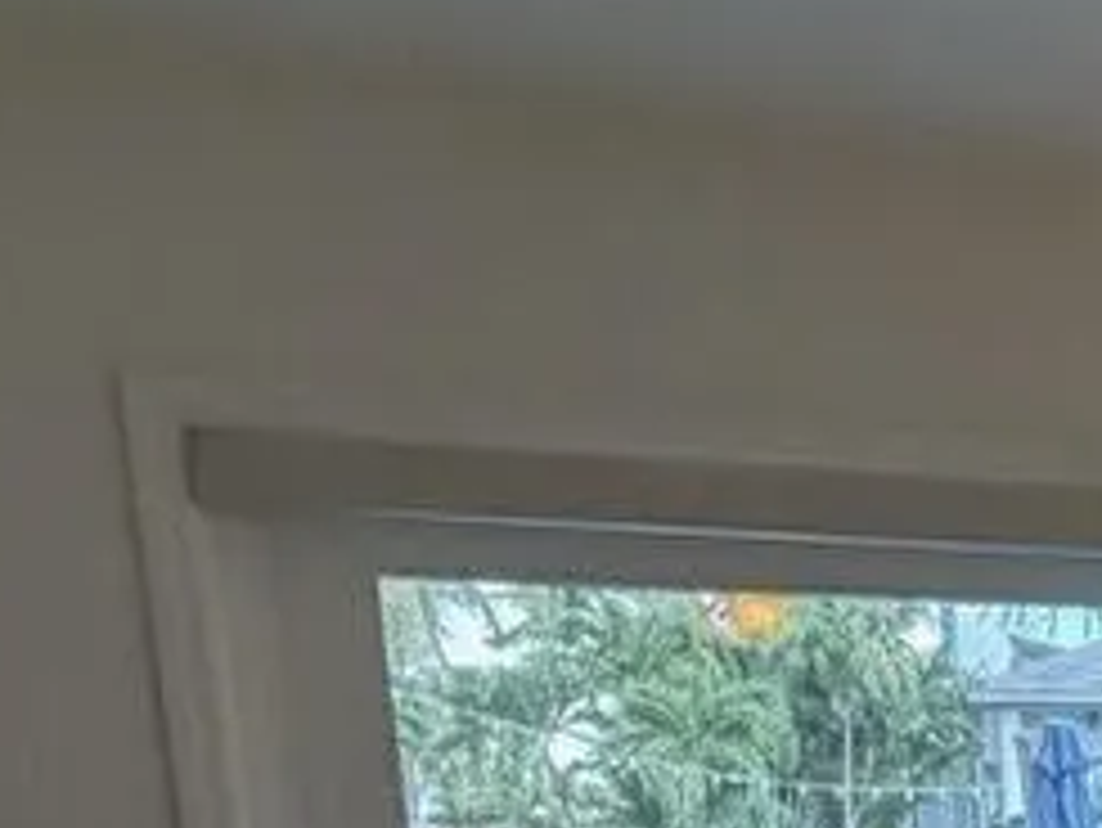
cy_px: 1179
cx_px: 2110
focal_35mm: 73
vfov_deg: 18.3
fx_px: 2325
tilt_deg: -7.7
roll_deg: +1.0
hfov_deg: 18.8
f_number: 2.2
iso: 200
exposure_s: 1/120
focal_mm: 2.22
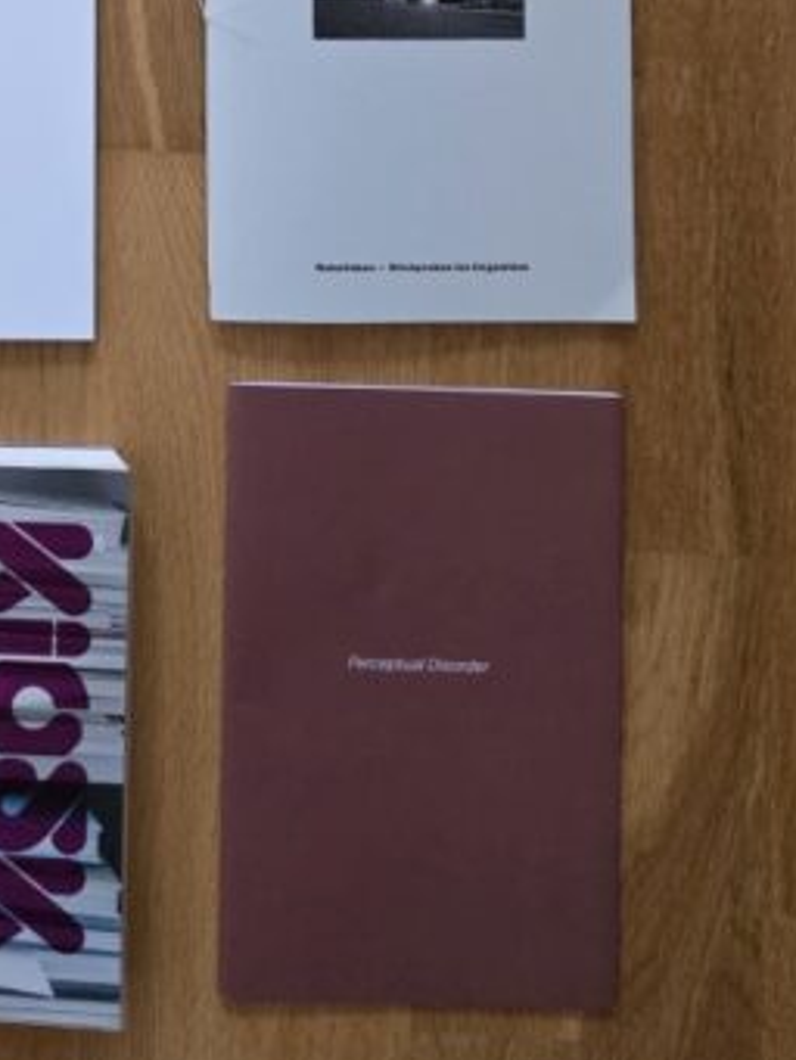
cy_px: -187
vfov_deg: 25.5
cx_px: -112
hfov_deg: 20.2
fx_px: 2114
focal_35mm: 69
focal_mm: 6.3
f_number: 1.7
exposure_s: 1/100
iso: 1250
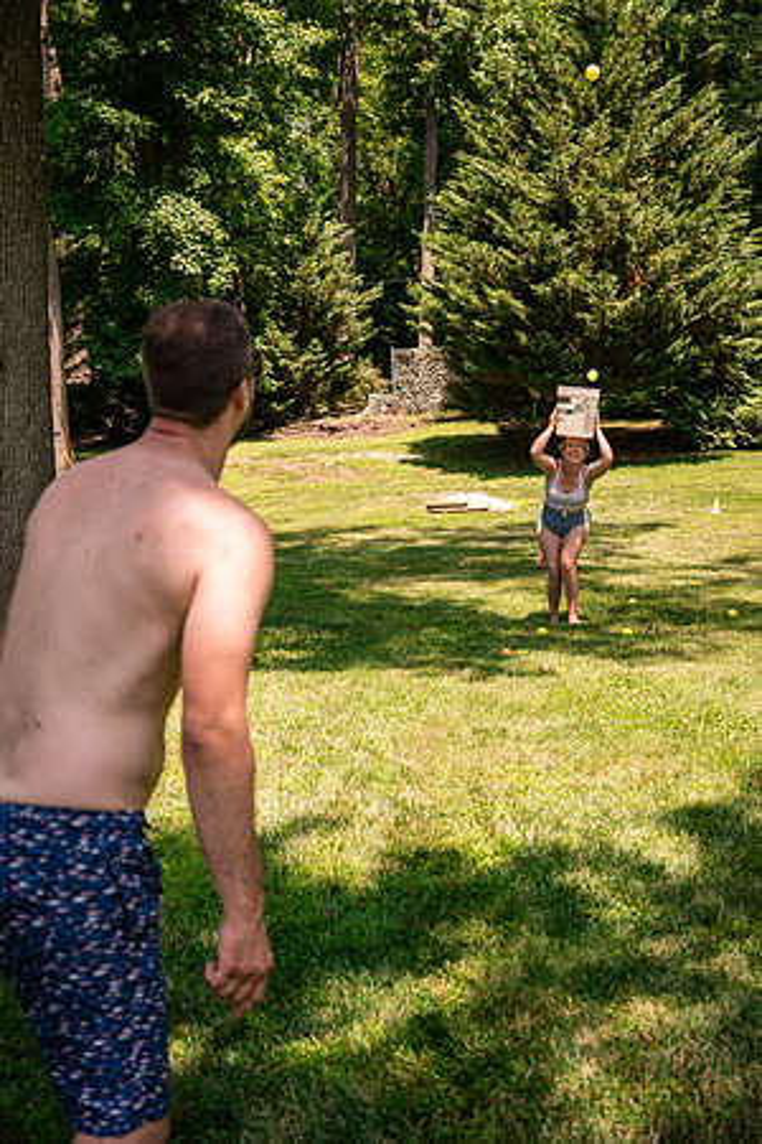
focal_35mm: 44
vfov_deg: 45.0
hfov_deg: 30.8
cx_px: 436
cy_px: 572
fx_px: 1381
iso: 400
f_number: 2.8
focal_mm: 29
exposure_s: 1/3200
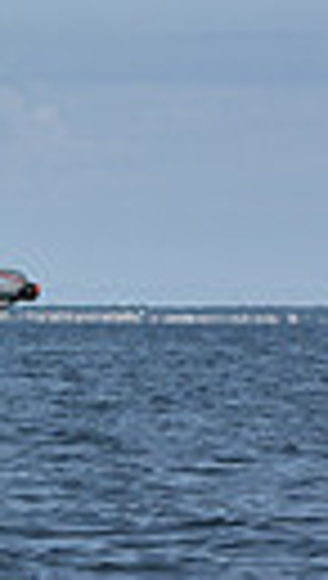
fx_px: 5064
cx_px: -939
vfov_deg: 6.5
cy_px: 70
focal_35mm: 329
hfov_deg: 3.5
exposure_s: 1/1000
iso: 320
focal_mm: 70
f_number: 10
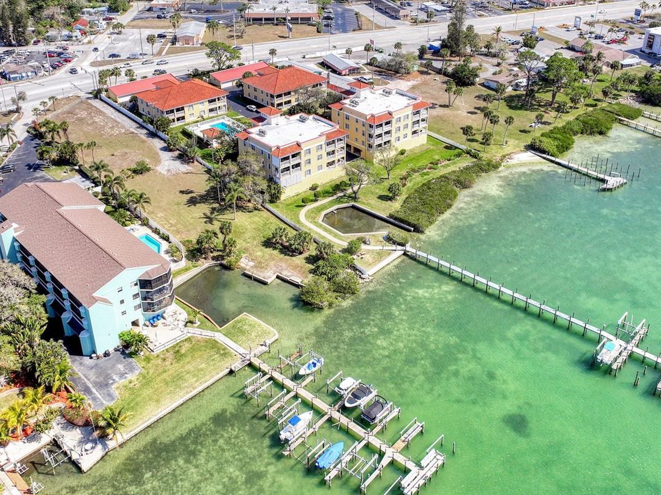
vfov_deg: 40.3
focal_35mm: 35
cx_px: 334
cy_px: 177
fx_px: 668
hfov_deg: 52.6
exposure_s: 1/2500
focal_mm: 12.3
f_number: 2.8
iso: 100
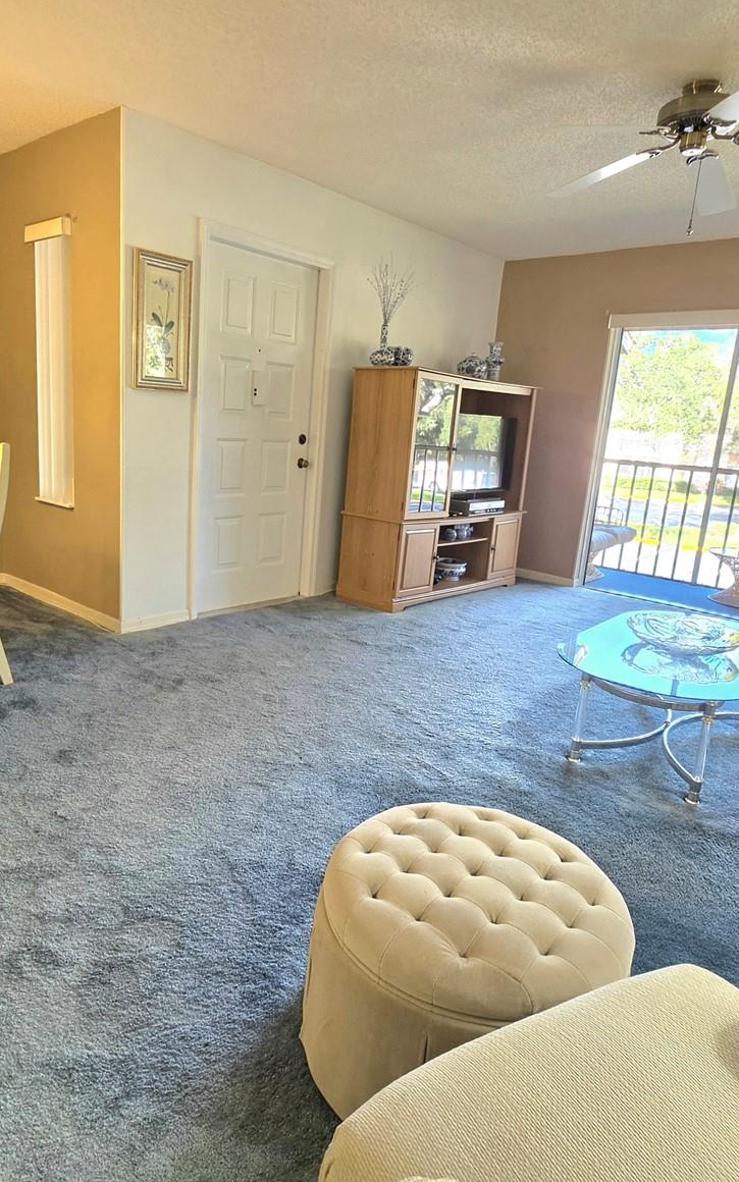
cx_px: 310
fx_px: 612
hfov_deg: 61.9
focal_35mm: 19
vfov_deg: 88.0
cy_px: 575
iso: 160
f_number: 1.9
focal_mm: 2.2
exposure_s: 1/120
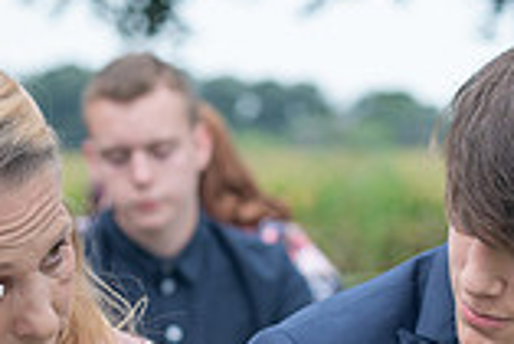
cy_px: 504
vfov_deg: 5.1
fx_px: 3844
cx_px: 242
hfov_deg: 7.6
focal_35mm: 269
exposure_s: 1/250
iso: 100
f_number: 4
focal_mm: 70
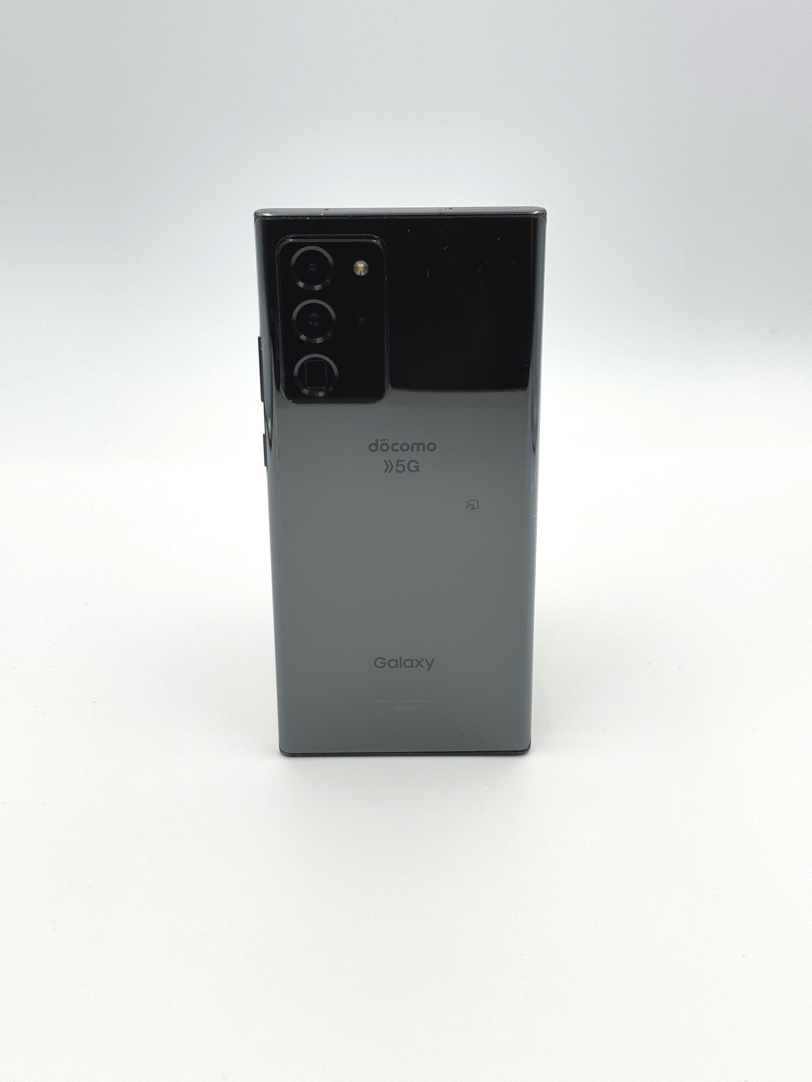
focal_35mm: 48
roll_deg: -0.2
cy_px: 541
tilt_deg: -24.7
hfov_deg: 30.3
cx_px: 406
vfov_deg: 39.7
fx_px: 1501
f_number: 1.78
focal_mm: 6.76
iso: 64
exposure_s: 1/326
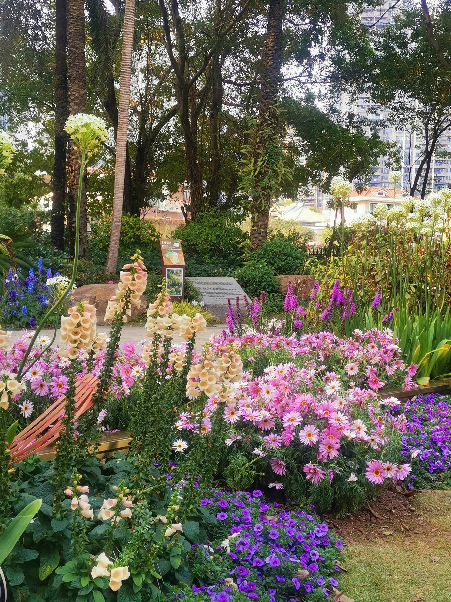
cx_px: 226
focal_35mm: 44
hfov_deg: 32.9
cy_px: 301
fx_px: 764
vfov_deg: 42.9
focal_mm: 4.75
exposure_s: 1/417
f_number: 1.8
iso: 50
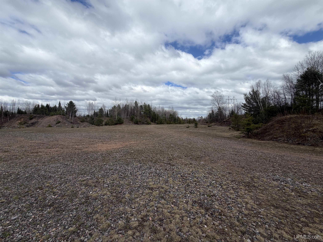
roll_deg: -1.8
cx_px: 162
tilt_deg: -1.4
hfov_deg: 102.1
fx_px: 131
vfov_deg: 85.7
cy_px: 121
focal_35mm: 14
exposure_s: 1/1050
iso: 20
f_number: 2.2
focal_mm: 2.22
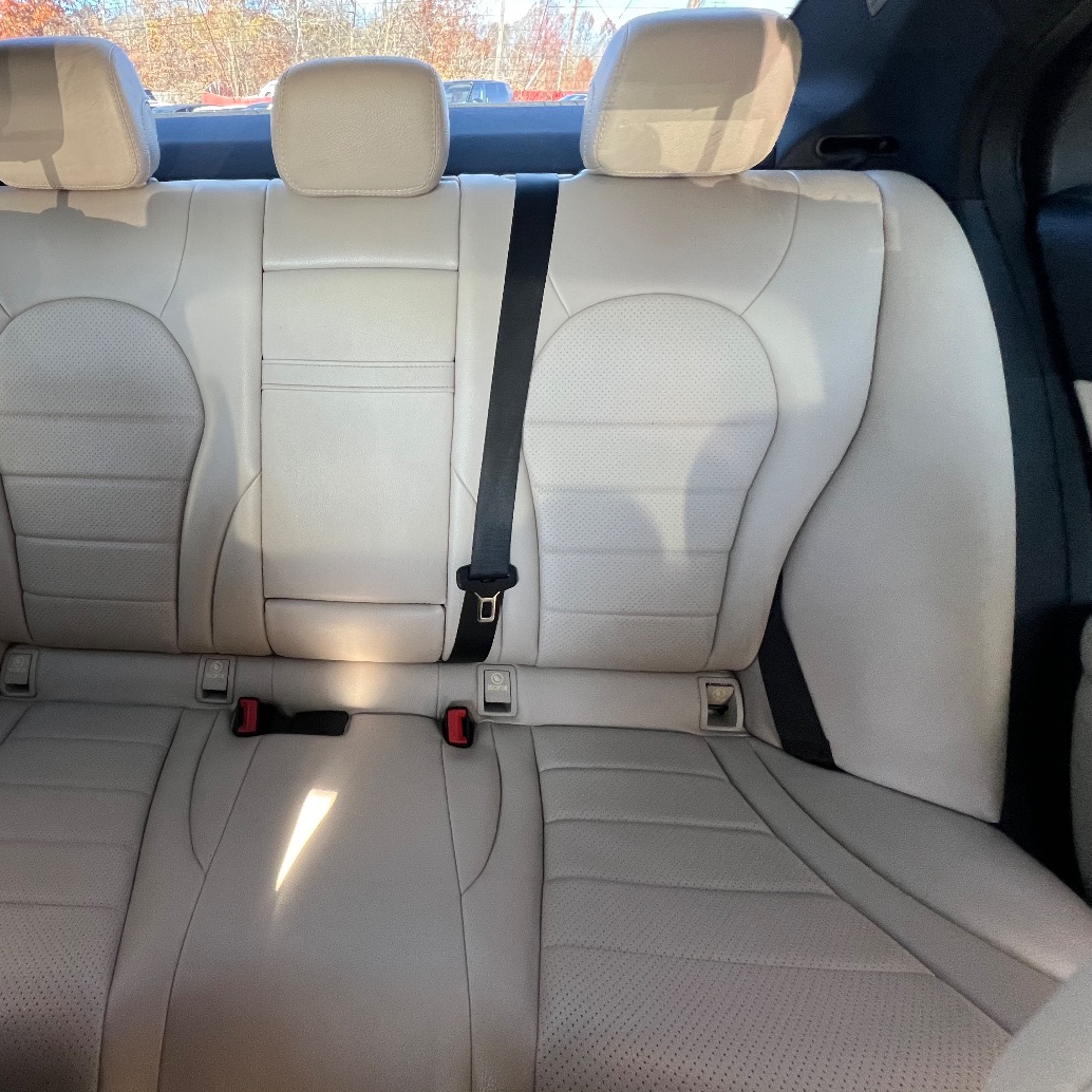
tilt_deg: -34.8
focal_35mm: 16
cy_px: 551
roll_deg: -0.5
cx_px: 351
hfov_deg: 83.9
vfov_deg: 87.4
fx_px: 571
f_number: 1.8
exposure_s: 1/84
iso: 250
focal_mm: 1.57
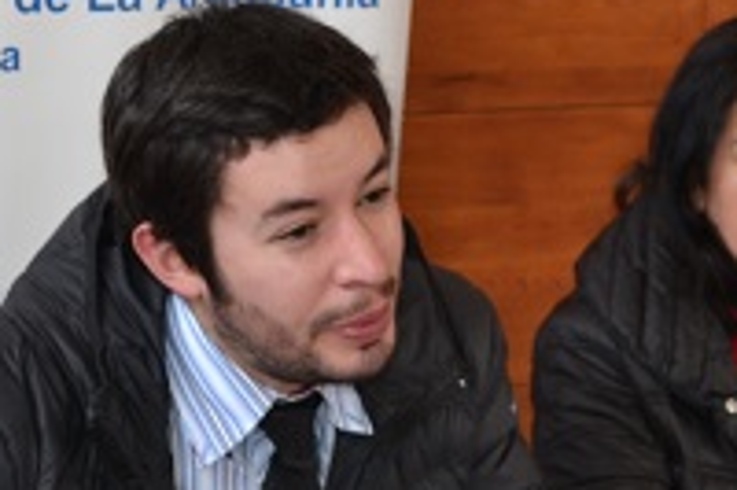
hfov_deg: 17.5
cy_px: 392
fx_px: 2393
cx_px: 427
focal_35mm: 117
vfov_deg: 11.6
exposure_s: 1/60
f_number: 4
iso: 400
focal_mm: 24
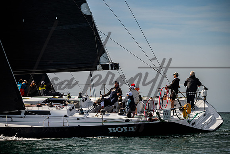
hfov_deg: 9.8
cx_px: 118
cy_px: 77
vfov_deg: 6.6
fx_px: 1339
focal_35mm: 210
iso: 400
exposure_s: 1/5000
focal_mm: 200
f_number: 5.6
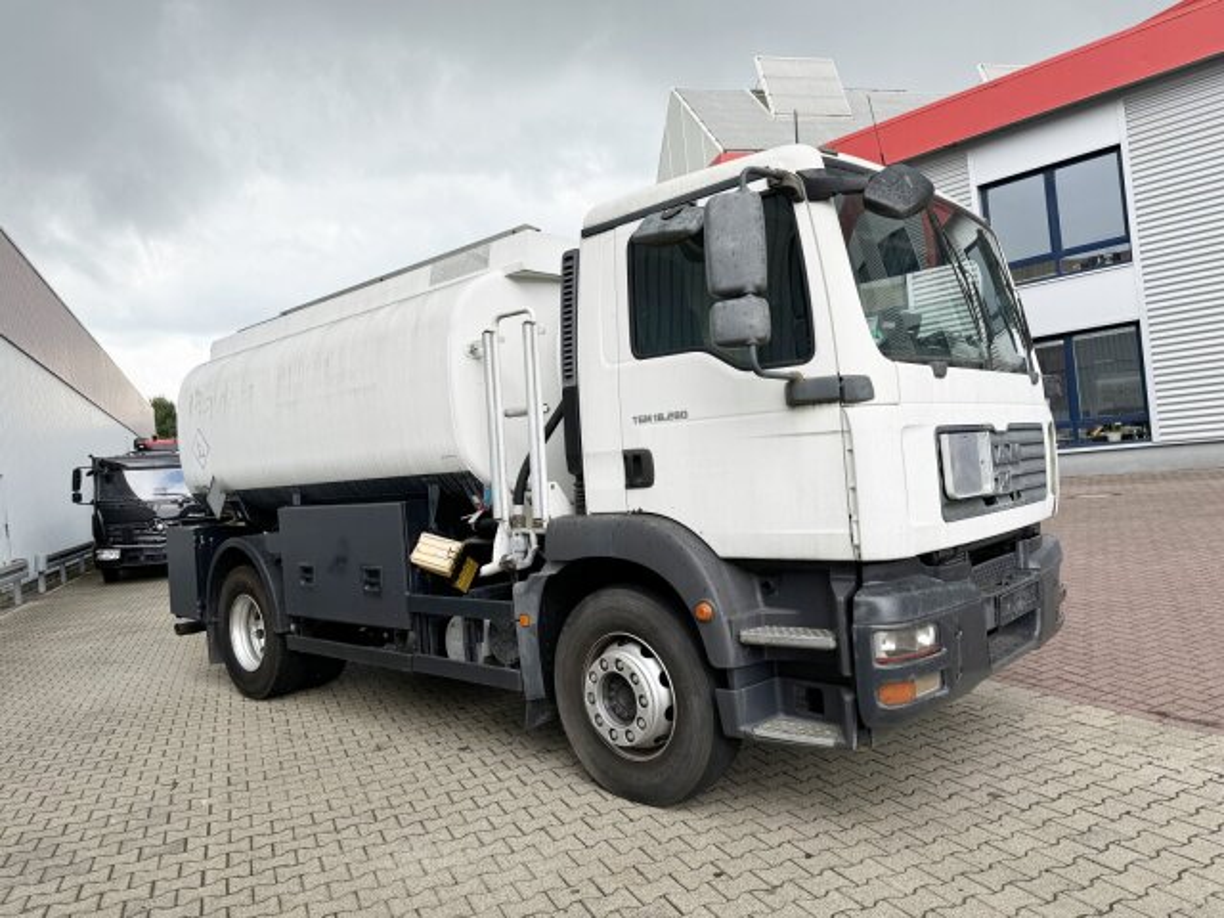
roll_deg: +5.3
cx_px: 612
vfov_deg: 56.8
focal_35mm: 24
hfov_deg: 71.6
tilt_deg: +2.3
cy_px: 459
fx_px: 849
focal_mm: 6.76
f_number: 1.78
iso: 80
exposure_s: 1/1059
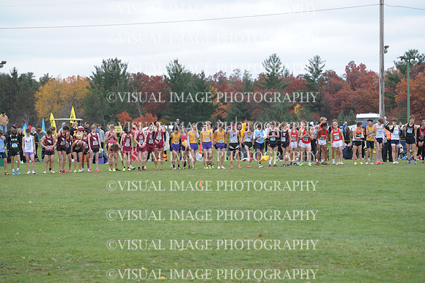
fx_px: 2360
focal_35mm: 200
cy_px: 142
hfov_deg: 10.3
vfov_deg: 6.9
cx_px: 212
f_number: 5.6
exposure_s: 1/800
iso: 1250
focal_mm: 200
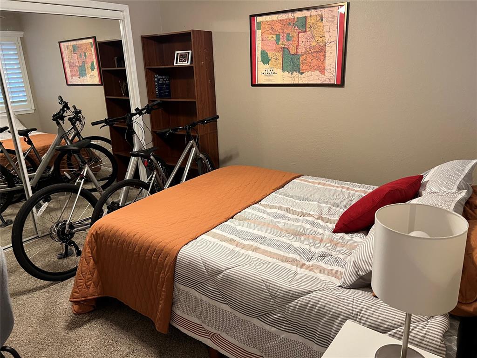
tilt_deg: -17.5
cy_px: 179
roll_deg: +1.5
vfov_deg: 53.1
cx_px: 238
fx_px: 358
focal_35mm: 26
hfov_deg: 67.3
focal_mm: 5.7
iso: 160
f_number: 1.5
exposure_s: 1/60
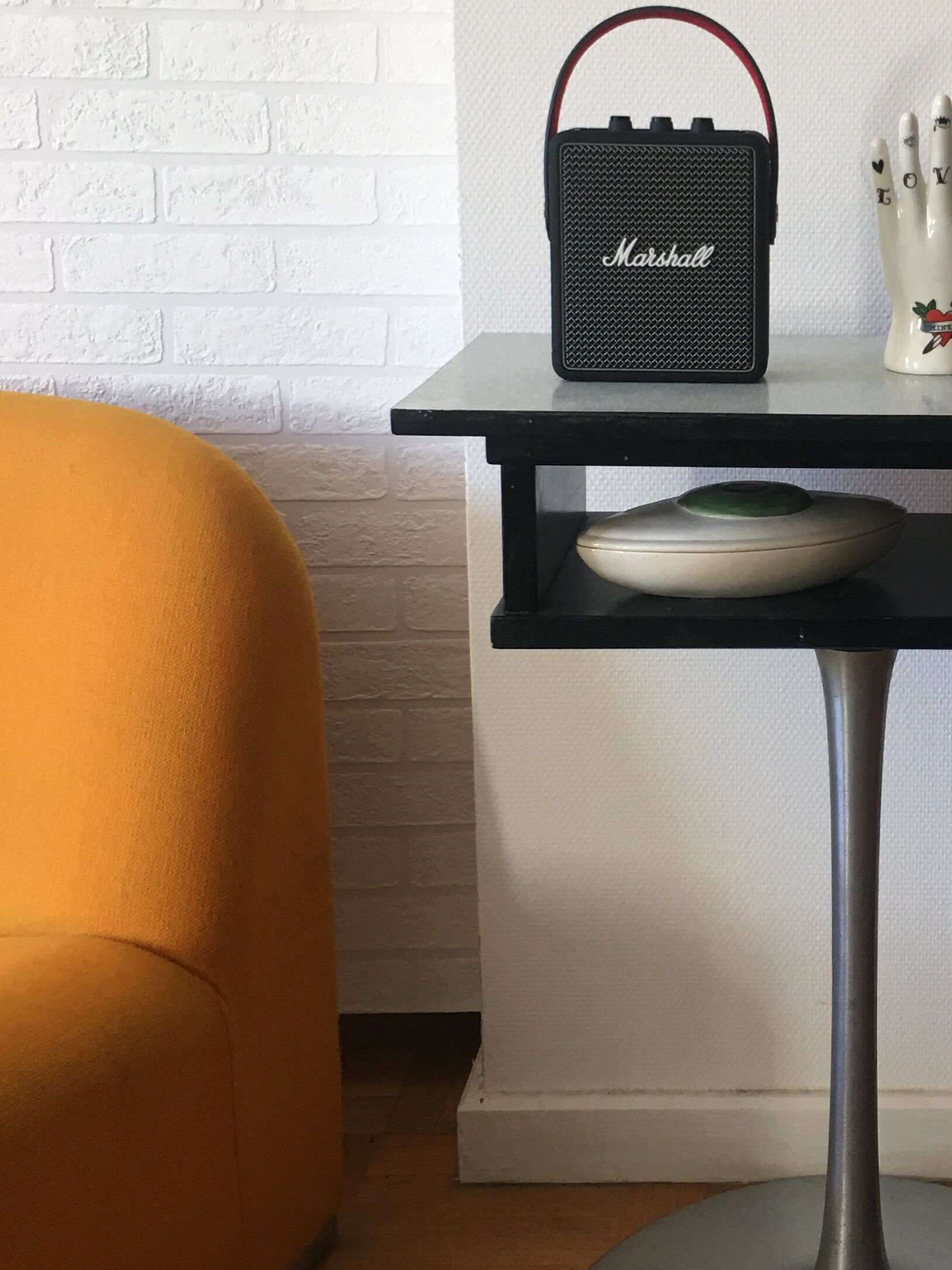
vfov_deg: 35.4
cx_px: 867
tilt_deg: -10.4
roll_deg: -0.6
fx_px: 1980
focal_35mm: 54
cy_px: 499
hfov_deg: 26.1
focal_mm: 4.15
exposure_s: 1/17
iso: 32
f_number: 2.2
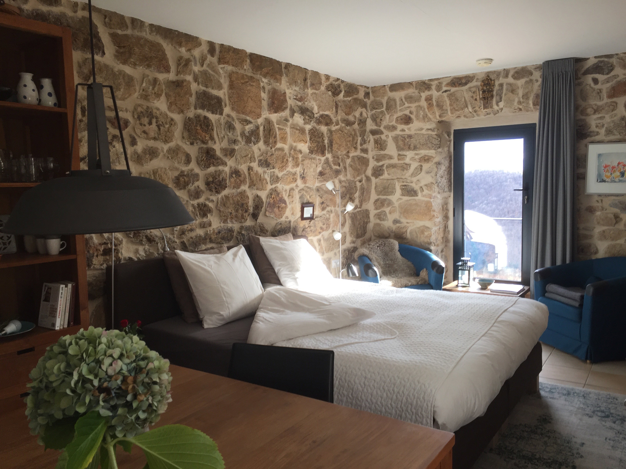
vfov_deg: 48.2
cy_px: 234
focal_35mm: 29
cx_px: 313
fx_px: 524
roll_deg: +0.8
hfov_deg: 61.7
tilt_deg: -4.9
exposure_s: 1/50
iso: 32
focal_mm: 4.15
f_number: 2.2
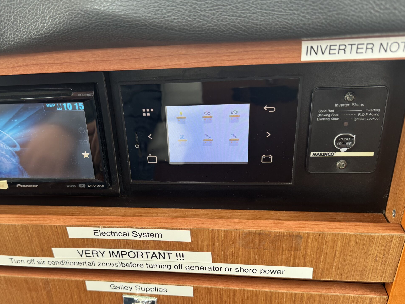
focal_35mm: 32
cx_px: 167
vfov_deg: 43.8
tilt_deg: -30.5
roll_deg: +5.3
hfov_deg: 56.5
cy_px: 188
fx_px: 374
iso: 125
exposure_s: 1/121
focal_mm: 6.76
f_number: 1.78
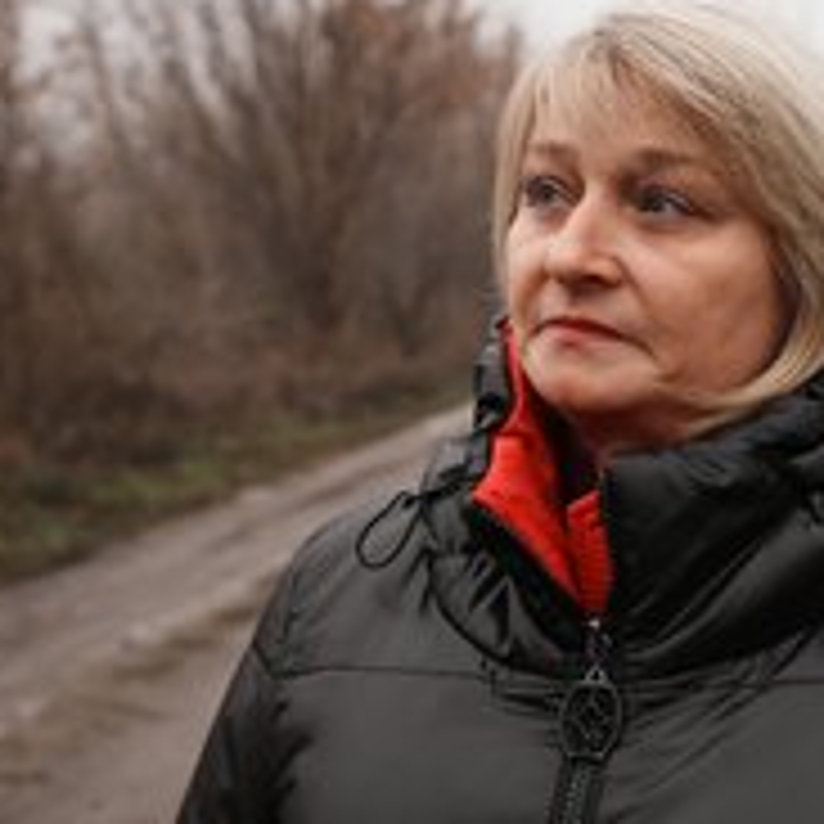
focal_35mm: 65
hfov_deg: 26.0
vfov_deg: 26.4
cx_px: 653
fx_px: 1751
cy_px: 489
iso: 50
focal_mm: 35
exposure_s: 1/60
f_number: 4
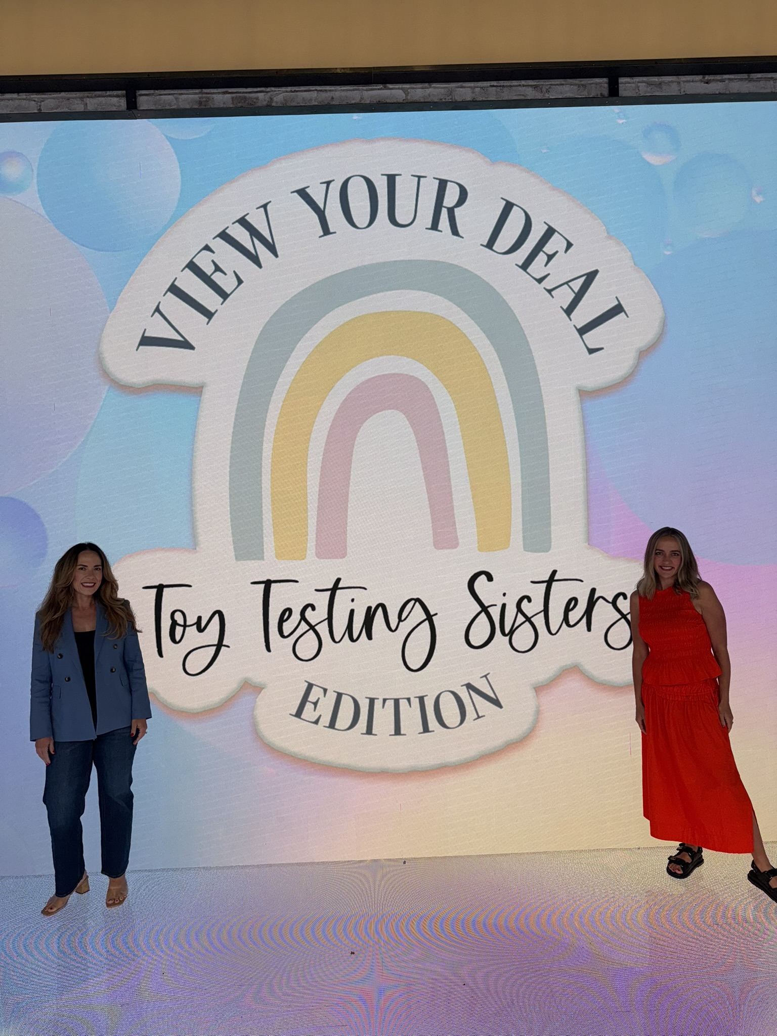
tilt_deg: +0.1
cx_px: 388
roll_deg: +2.2
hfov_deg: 56.8
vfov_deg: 71.6
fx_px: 718
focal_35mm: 24
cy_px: 518
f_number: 1.78
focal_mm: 6.76
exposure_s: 1/120
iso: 64
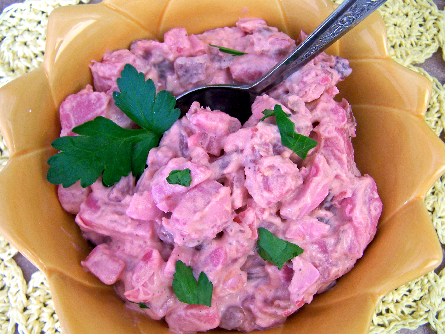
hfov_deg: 49.0
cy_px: 167
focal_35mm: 38
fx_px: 489
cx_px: 222
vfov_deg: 37.7
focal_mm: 6.3
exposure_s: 1/30
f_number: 2.8
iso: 140
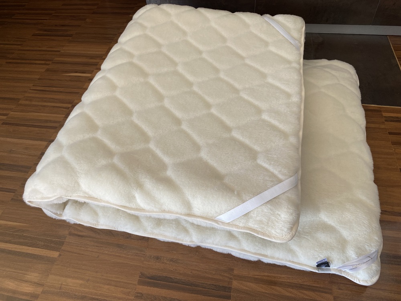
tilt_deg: -49.6
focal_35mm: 26
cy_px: 150
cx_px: 200
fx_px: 301
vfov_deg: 53.1
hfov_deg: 67.3
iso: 50
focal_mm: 4.25
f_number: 1.8
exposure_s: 1/121
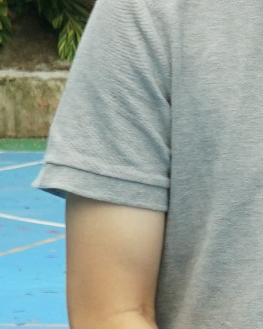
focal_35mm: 280
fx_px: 2724
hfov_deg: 5.1
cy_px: 210
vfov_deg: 6.9
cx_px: 962
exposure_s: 1/250
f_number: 6.3
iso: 500
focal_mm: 28
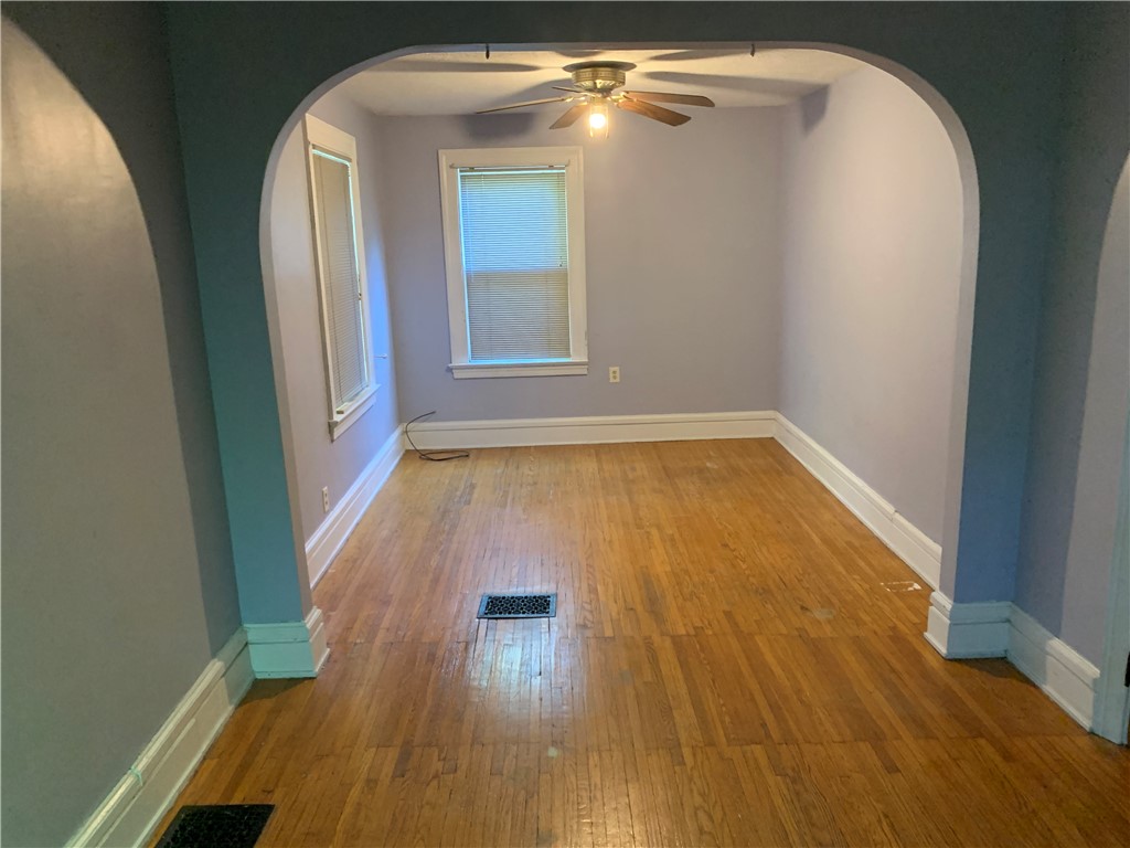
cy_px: 424
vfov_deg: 53.1
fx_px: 849
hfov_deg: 67.3
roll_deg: +2.4
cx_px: 565
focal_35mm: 26
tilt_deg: -13.6
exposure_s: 1/38
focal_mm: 4.25
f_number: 1.8
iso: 400
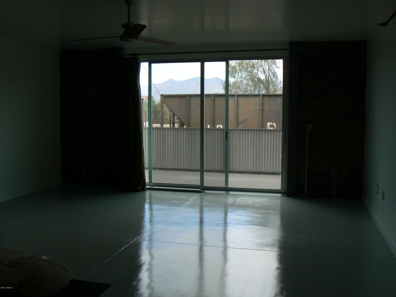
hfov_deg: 47.9
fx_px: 446
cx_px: 198
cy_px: 148
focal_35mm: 39
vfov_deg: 36.8
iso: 80
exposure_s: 1/80
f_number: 4
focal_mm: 6.4
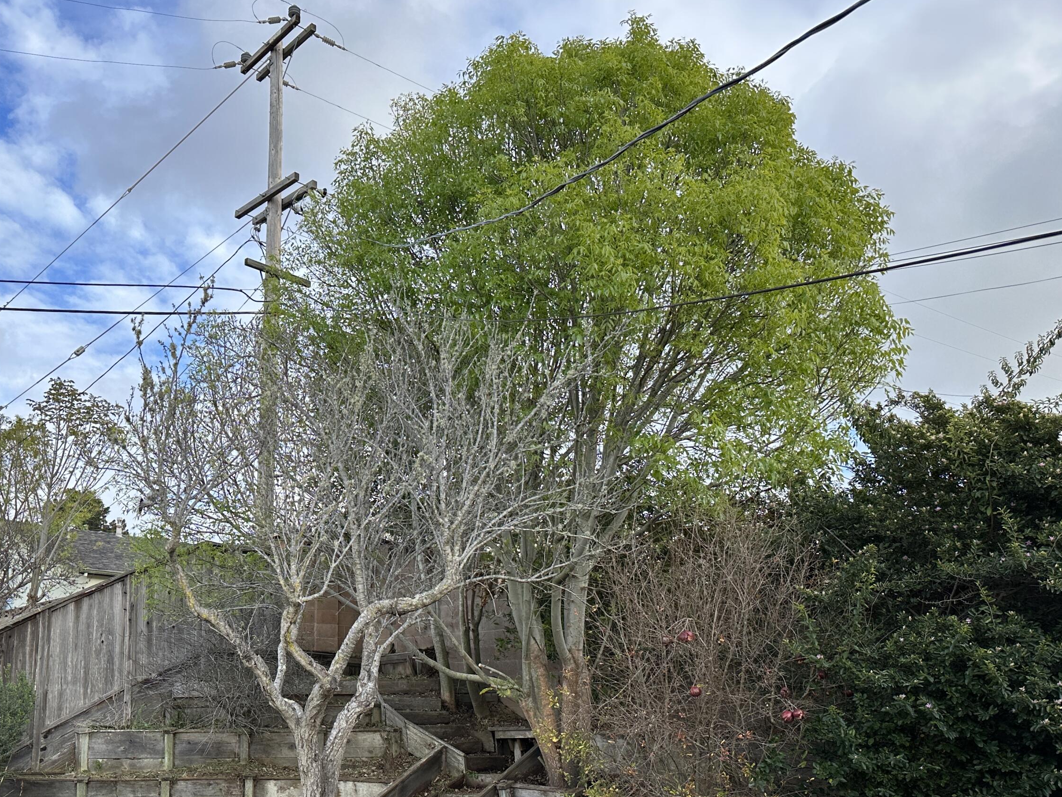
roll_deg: -0.6
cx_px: 407
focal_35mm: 32
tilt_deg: +12.0
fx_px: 982
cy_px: 511
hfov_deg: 56.2
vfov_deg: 43.7
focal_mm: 6.86
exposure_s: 1/1412
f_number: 1.78
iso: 80
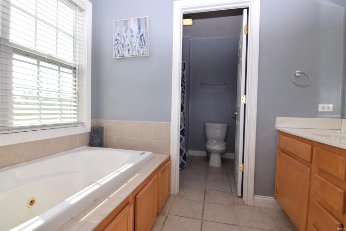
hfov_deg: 92.4
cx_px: 173
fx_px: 166
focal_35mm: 17
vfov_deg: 69.7
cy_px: 116
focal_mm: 11.5
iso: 100
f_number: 5.6
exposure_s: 1/200
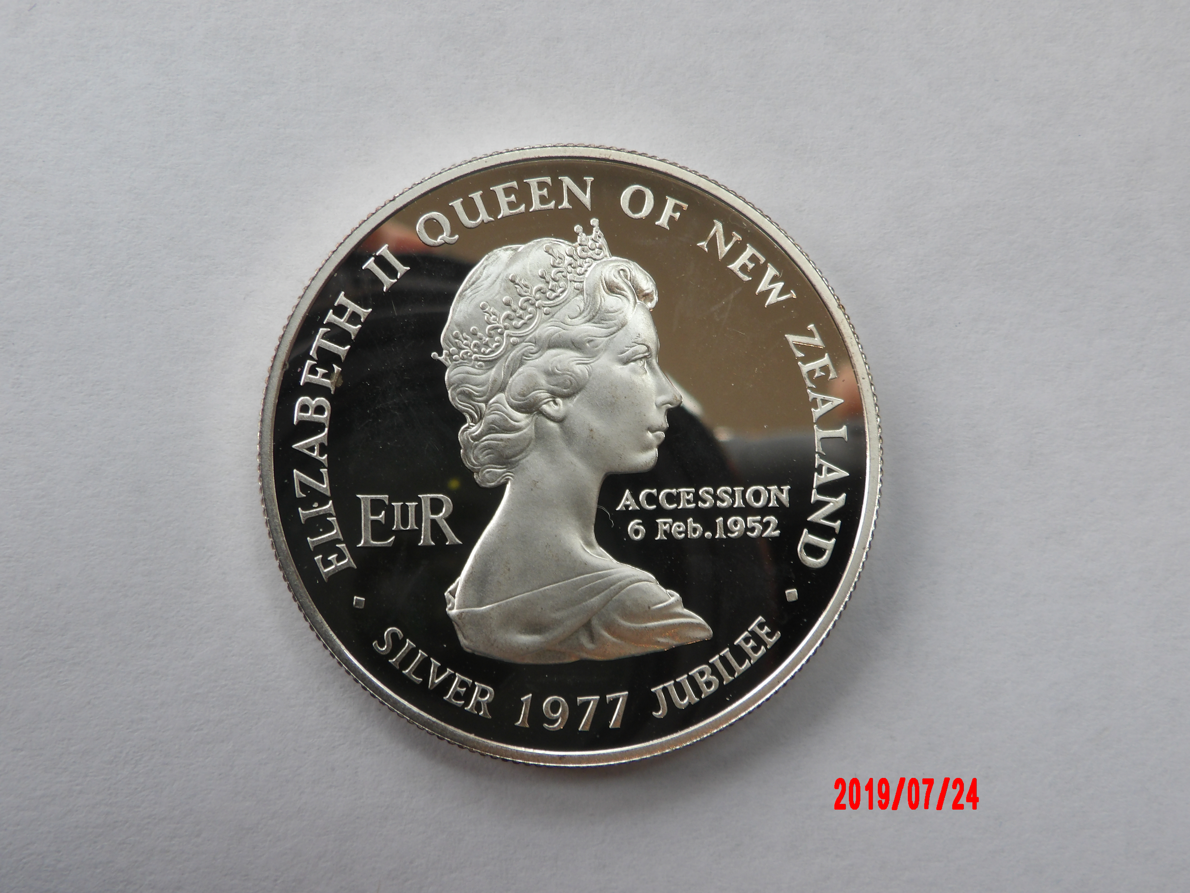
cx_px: 595
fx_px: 1444
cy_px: 446
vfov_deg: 34.3
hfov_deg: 44.8
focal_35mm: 42
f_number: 4.9
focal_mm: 7.6
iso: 100
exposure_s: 1/33
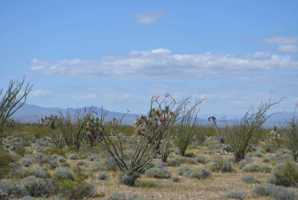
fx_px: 683
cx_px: 149
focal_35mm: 82
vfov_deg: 16.6
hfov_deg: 24.6
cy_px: 100
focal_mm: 55
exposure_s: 1/2000
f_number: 7.1
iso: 400
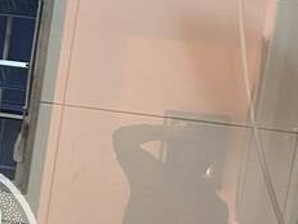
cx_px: -48
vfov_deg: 11.9
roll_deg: -7.2
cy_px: 260
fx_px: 1051
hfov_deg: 15.6
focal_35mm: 122
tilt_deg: -6.3
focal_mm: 4.25
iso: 100
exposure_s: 1/60
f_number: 1.8
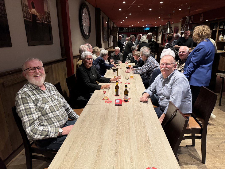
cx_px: 112
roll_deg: +1.2
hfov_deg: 71.6
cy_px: 84
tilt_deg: -15.4
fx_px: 156
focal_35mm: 24
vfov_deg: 56.8
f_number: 1.78
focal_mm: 6.86
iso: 800
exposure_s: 1/50
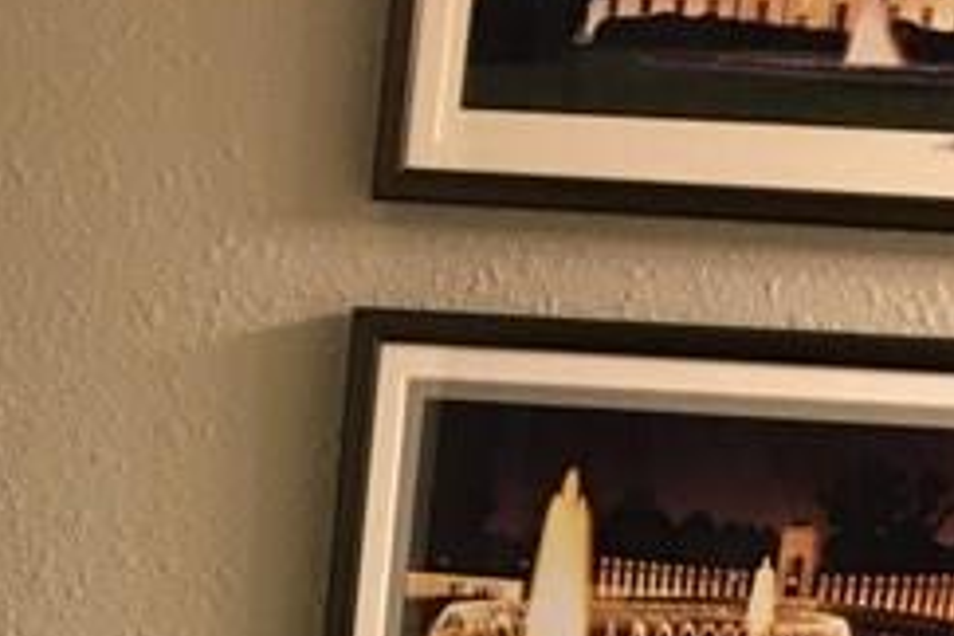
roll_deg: -3.5
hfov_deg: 15.7
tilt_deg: -18.7
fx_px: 3365
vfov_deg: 9.5
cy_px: 1578
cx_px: -67
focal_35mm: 127
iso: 125
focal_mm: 4.15
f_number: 2.2
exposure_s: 1/30
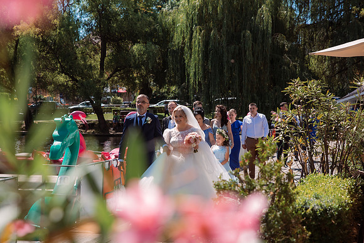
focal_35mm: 70
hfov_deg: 28.8
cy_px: 122
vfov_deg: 19.5
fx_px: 708
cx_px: 182
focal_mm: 70
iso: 250
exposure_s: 1/640
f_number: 4.5
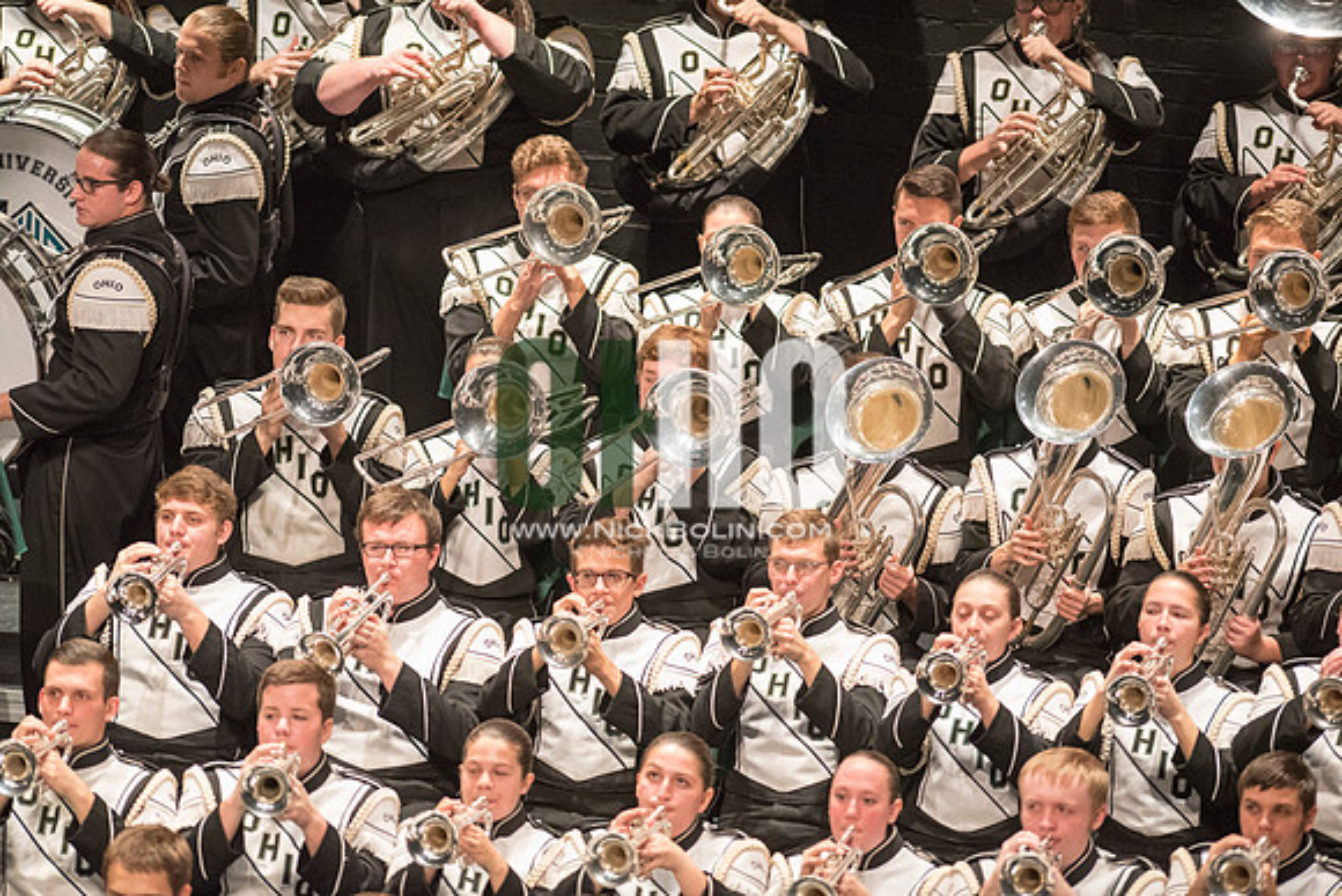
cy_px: 448
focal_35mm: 300
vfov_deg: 4.6
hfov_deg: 6.9
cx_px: 671
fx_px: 11185
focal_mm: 300
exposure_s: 1/500
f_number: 2.8
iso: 4000
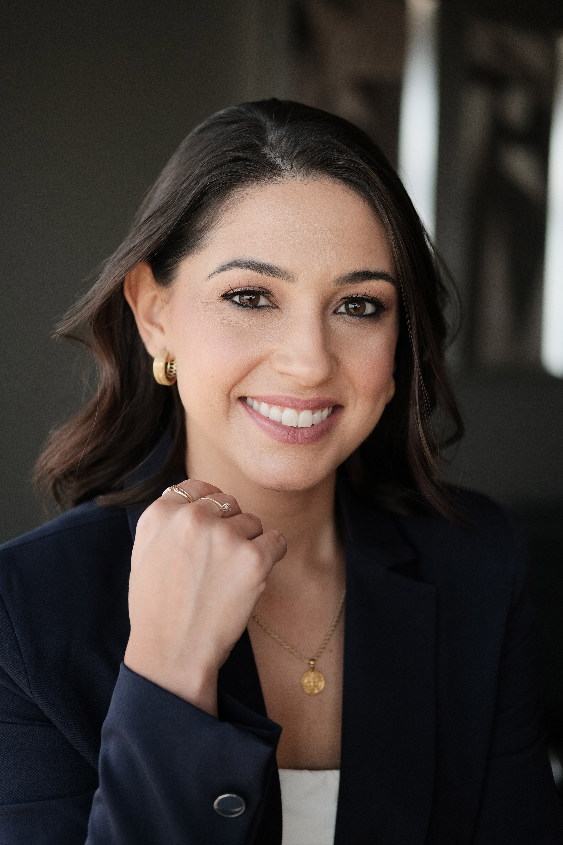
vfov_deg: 26.7
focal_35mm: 76
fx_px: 1783
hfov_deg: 17.9
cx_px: 284
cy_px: 426
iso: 640
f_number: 2
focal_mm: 50
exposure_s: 1/250
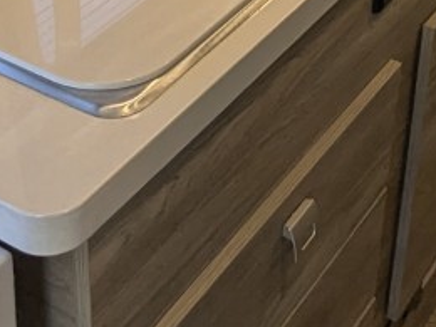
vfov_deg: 16.2
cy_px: -104
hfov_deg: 22.7
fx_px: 1083
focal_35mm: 86
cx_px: 284
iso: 174
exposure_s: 1/190
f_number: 2.2
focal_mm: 2.35
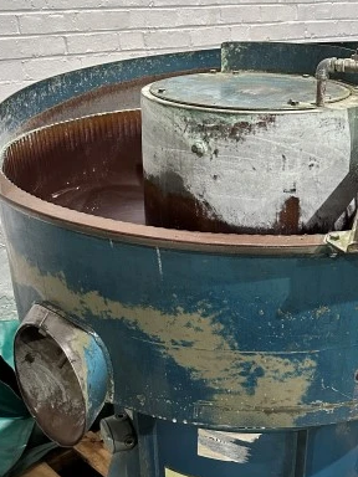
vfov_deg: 38.0
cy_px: 390
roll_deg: -1.9
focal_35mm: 48
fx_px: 662
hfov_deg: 30.0
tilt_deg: -30.1
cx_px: 241
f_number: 1.78
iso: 500
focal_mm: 6.86
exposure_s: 1/60
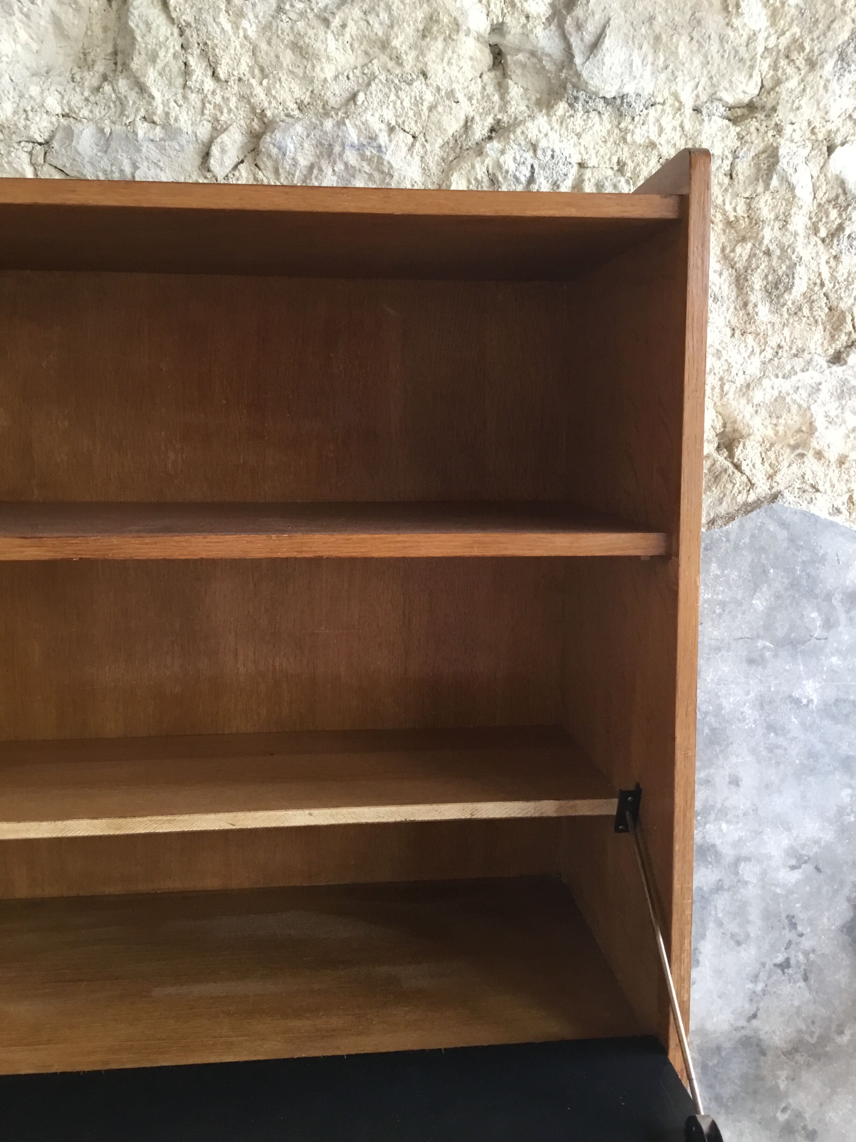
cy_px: 571
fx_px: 1022
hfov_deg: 45.4
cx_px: 428
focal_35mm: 31
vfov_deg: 58.4
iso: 125
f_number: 2.4
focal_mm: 3.3
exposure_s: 1/33
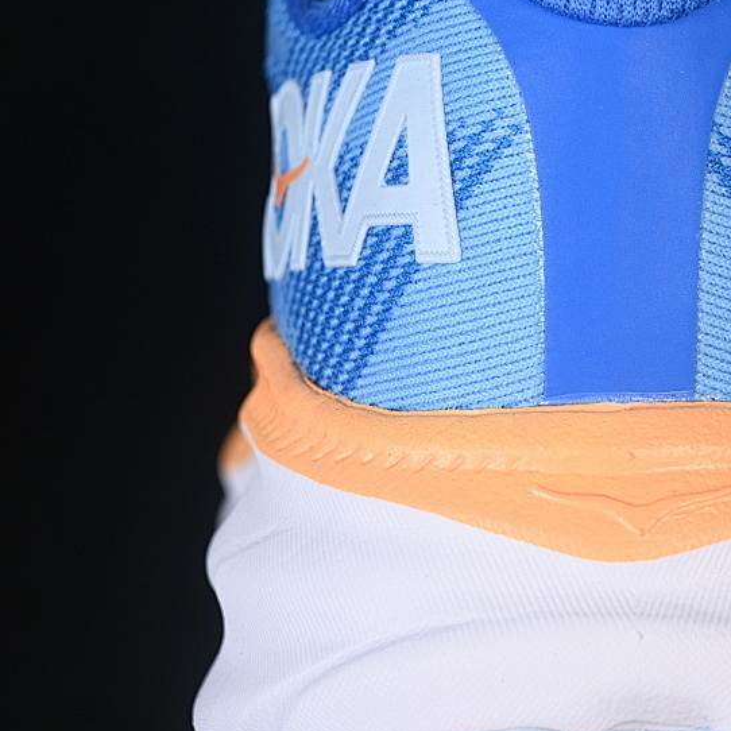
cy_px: 254
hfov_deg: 13.6
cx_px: 619
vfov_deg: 13.7
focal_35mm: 127
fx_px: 3034
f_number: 7.1
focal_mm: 50
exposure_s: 1/80
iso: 160
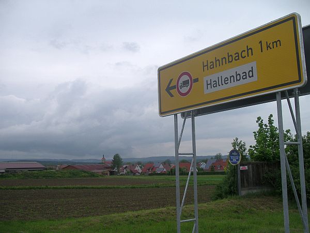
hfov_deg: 50.1
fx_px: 332
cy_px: 116
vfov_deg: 38.7
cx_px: 155
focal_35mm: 37
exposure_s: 1/1000
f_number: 2.8
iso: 80
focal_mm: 7.8
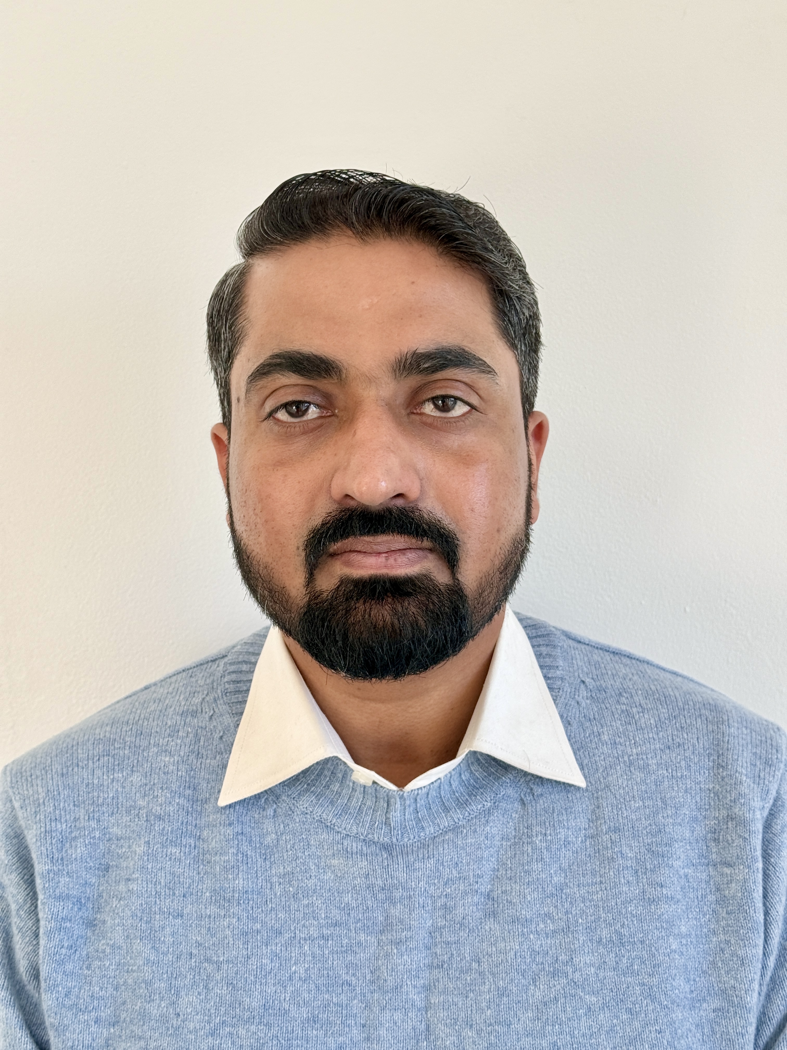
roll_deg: +0.5
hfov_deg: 30.3
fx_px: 1455
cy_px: 525
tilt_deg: -3.8
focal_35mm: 48
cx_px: 394
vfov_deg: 39.7
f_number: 1.78
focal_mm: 6.76
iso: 50
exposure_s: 1/141
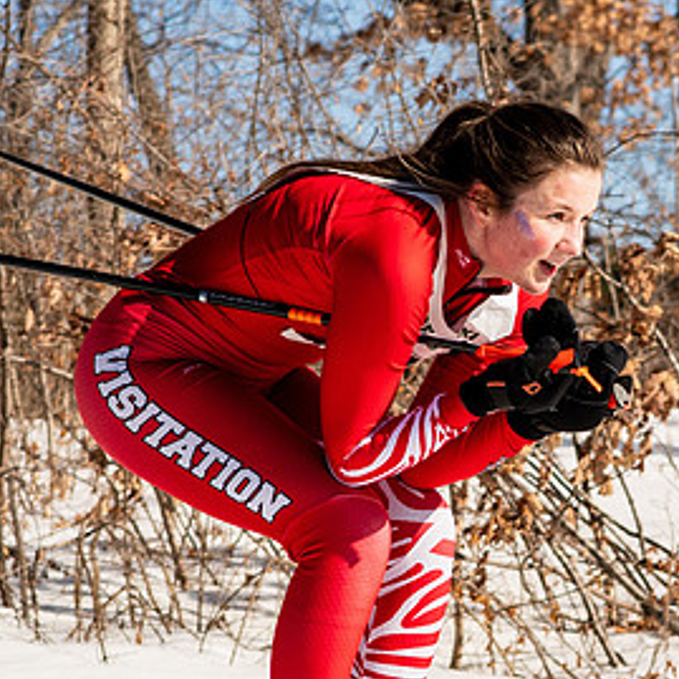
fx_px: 5193
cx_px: 510
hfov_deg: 7.5
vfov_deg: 7.5
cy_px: 468
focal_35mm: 234
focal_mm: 85
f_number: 6.3
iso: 400
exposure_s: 1/2000
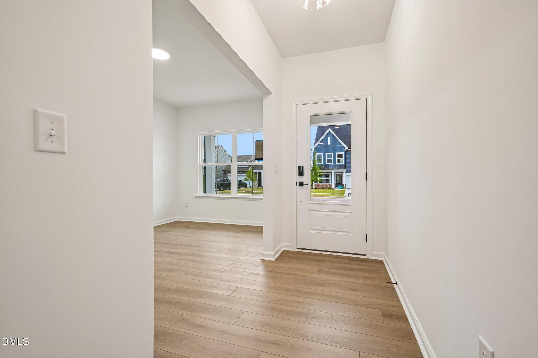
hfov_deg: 96.7
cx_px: 269
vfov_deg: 73.7
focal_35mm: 16
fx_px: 239
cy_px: 179
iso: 200
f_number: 8
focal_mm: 16
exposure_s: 1/15
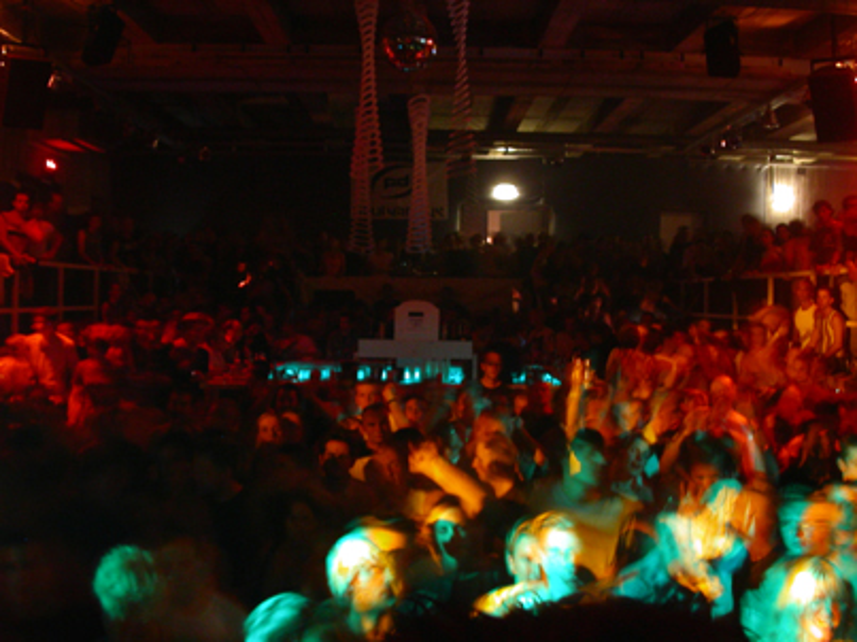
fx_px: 940
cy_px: 321
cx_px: 428
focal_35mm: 38
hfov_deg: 49.0
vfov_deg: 37.7
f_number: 2.8
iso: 200
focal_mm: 7.8
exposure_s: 1
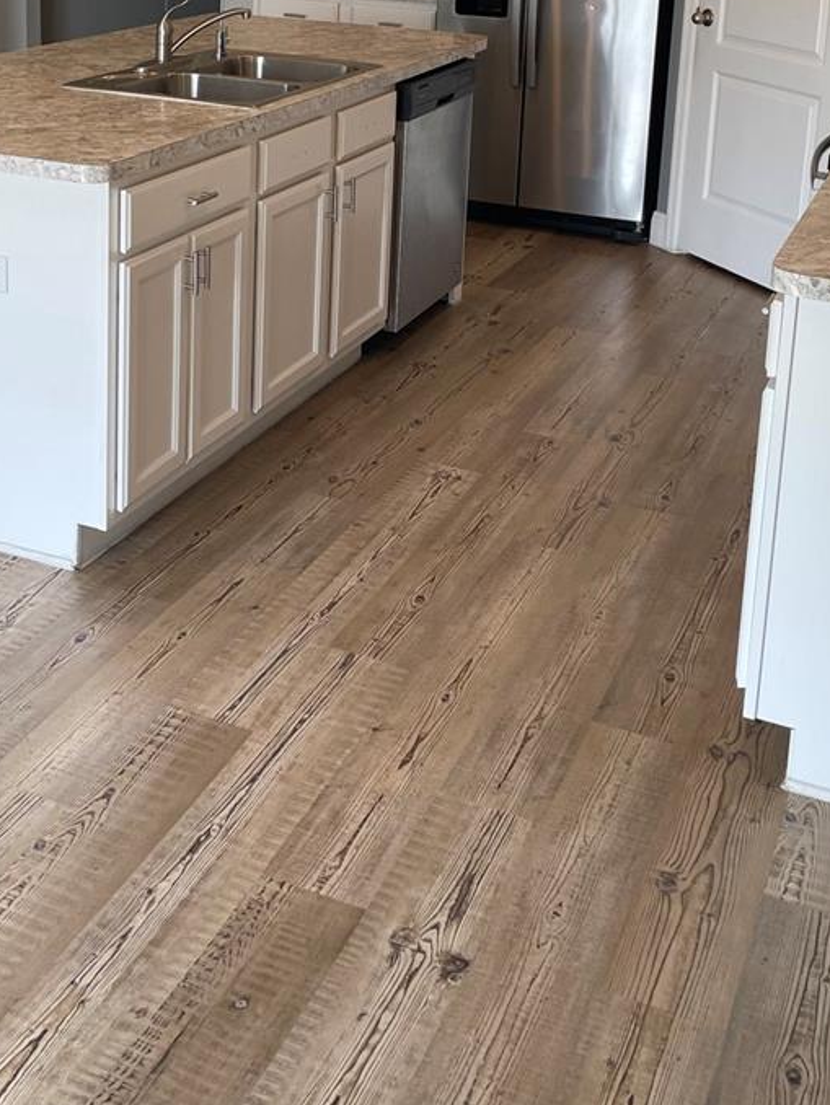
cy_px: 143
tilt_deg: -12.0
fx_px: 1470
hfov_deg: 31.5
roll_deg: -2.3
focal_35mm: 46
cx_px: 360
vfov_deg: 38.8
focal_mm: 4.2
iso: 50
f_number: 1.6
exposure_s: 1/120
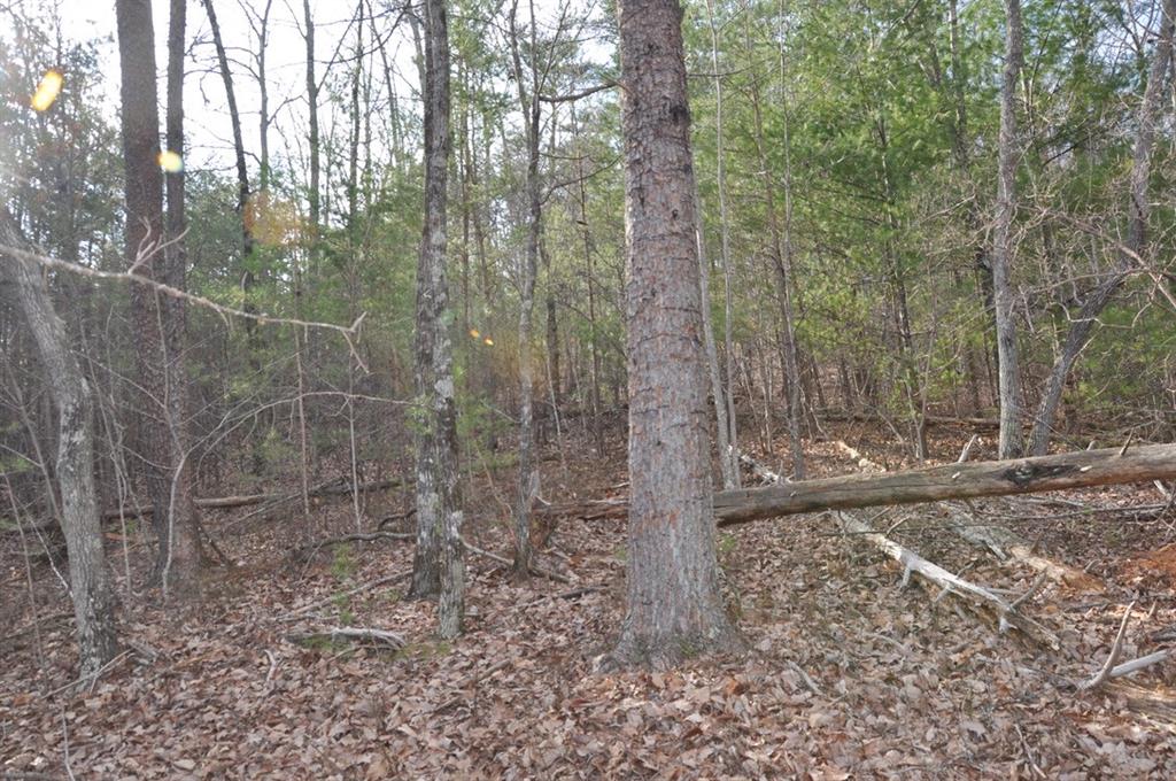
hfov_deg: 67.4
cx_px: 588
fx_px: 881
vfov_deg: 47.8
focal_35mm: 27
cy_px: 390
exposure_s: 1/200
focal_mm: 18
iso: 200
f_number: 6.3
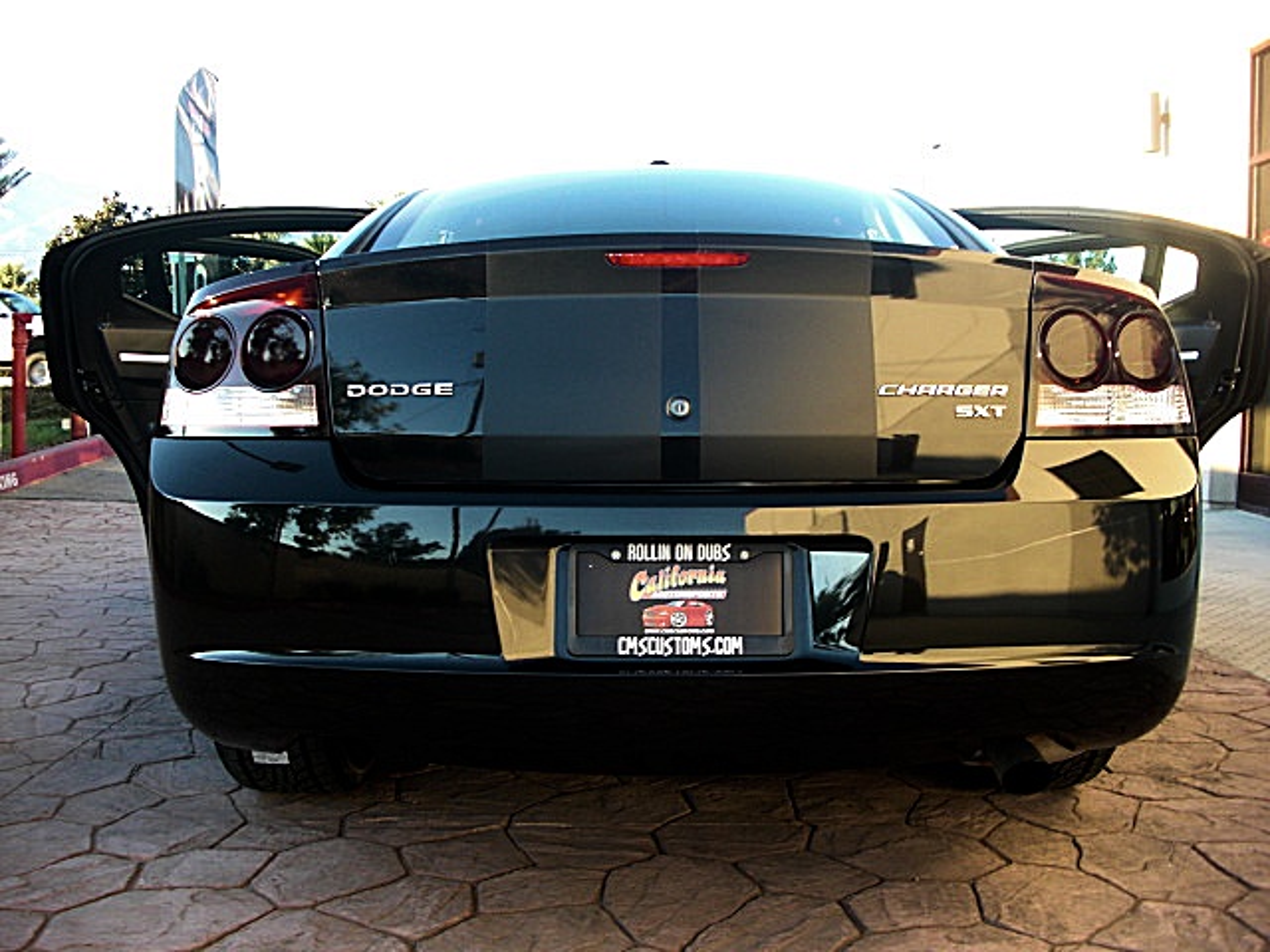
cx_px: 635
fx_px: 1321
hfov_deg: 51.4
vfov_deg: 39.7
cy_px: 476
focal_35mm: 36
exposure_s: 1/125
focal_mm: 6.3
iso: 100
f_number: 2.8
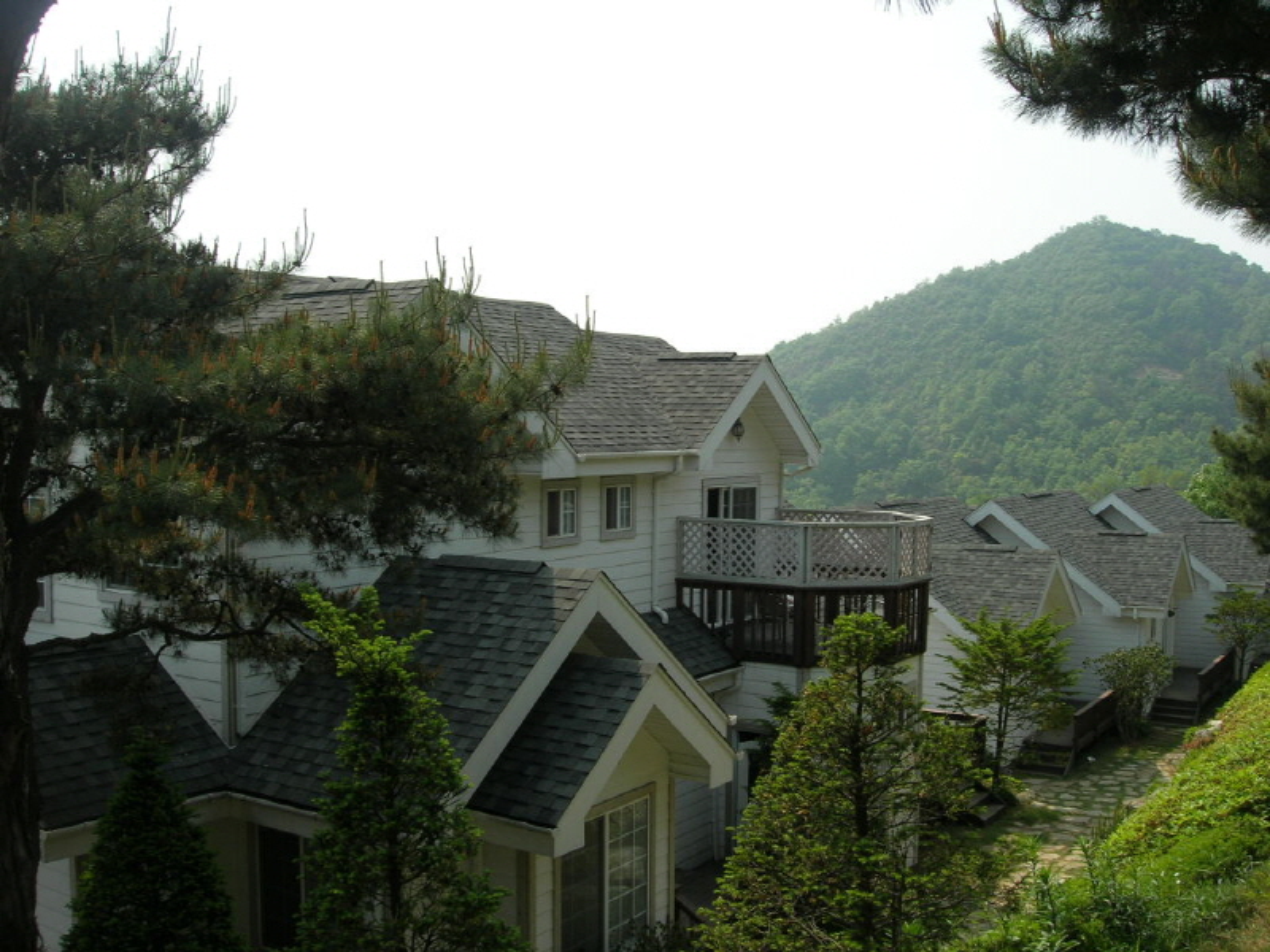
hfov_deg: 49.0
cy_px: 476
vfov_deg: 37.7
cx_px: 635
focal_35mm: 38
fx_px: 1394
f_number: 4.8
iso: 64
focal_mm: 7.8
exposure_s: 1/525
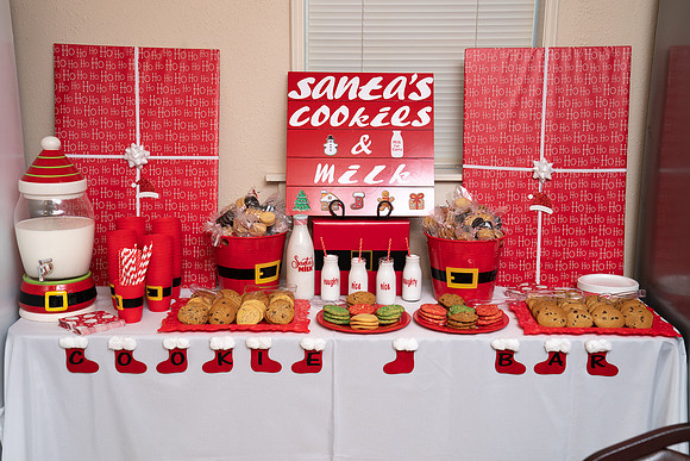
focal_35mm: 44
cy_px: 230
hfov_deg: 44.5
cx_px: 345
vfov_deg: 30.5
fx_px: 843
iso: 400
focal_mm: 44
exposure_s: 1/80
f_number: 7.1
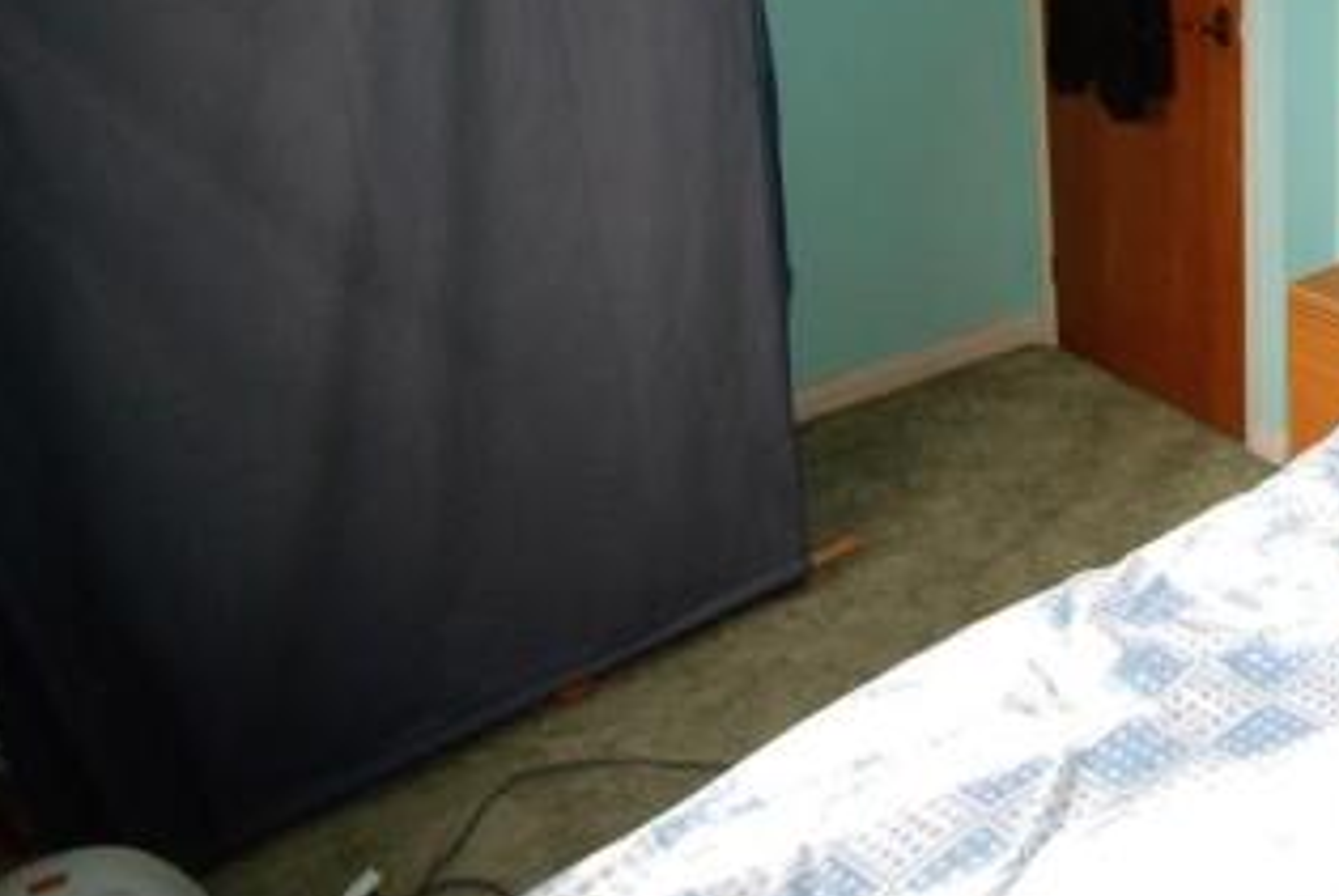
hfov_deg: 48.7
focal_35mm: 31
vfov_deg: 39.9
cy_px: 125
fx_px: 1155
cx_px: 1356
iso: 200
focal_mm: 10
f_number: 4
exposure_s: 1/60
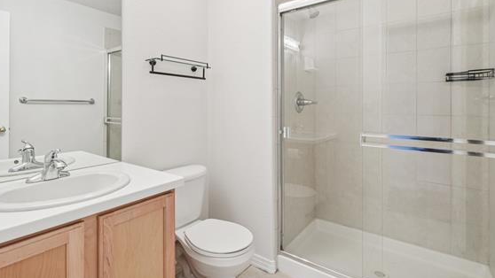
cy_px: 110
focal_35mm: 18
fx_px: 236
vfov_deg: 60.5
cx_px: 234
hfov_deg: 92.6
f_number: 8
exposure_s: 1/20
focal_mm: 10
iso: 400
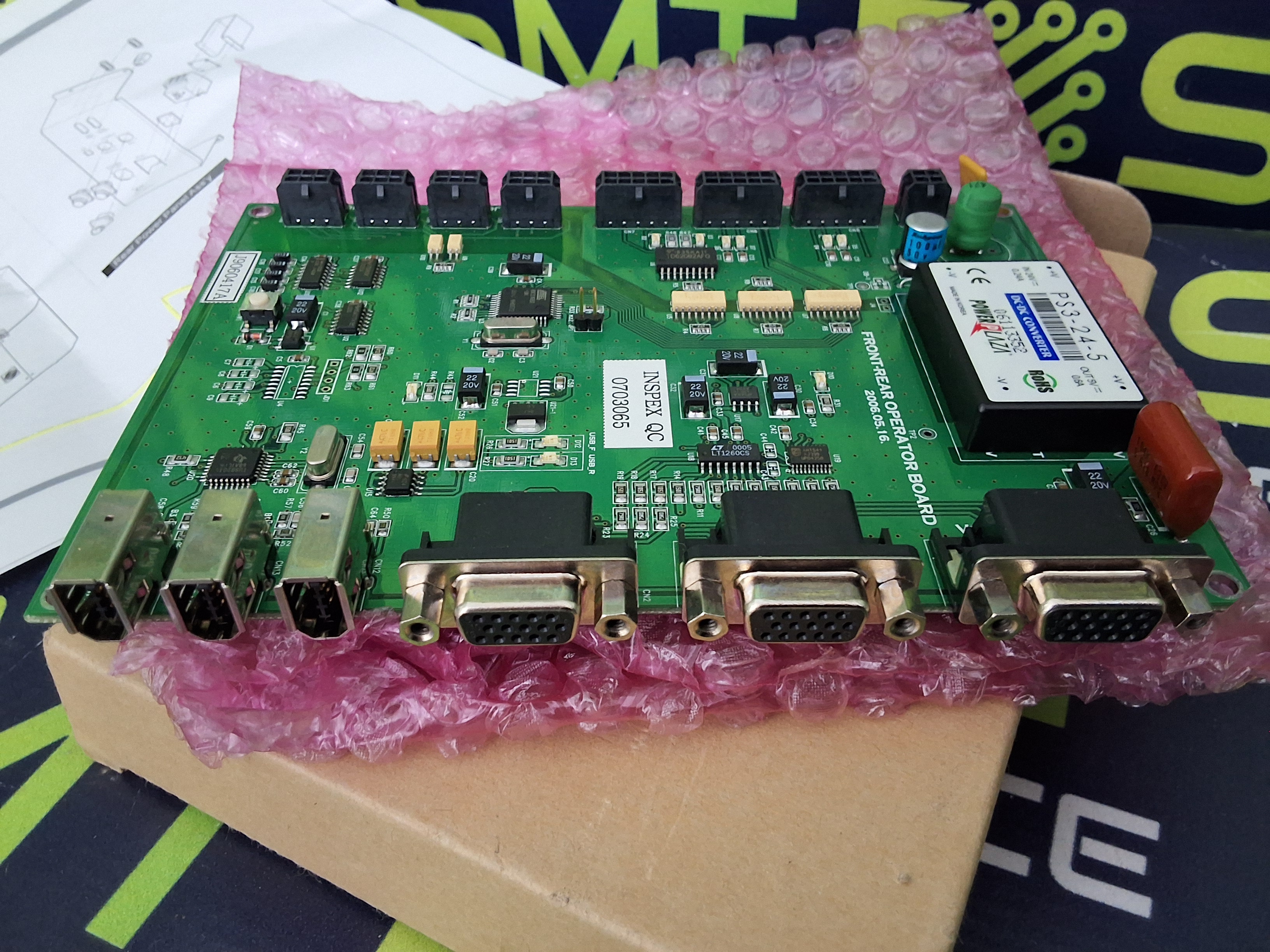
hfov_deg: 63.4
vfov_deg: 49.7
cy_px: 476
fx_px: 1027
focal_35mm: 28
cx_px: 635
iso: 250
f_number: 1.9
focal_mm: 2.91
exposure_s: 1/24
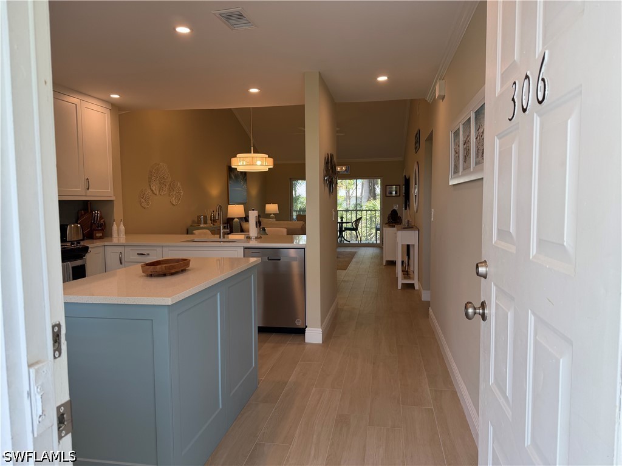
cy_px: 233
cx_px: 311
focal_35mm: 24
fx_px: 431
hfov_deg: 71.6
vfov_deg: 56.8
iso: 80
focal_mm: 6.76
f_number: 1.78
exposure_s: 1/174
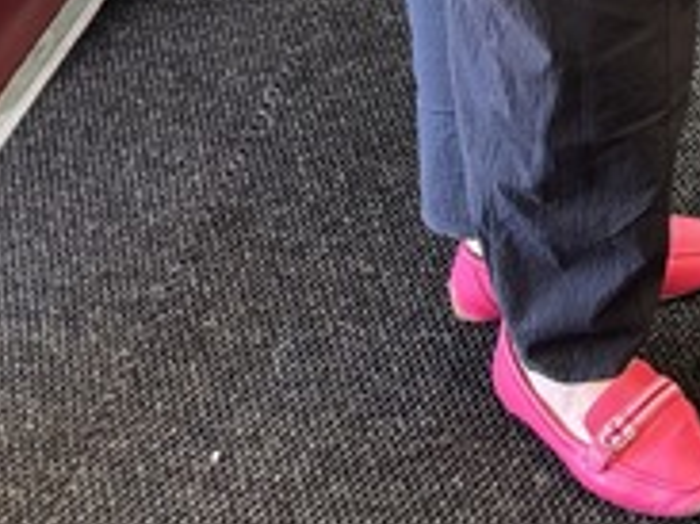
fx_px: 2142
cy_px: -763
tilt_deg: -13.4
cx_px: 1056
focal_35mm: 106
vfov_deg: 11.4
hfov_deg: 16.8
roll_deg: -1.5
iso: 125
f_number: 1.6
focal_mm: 5.96
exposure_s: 1/120
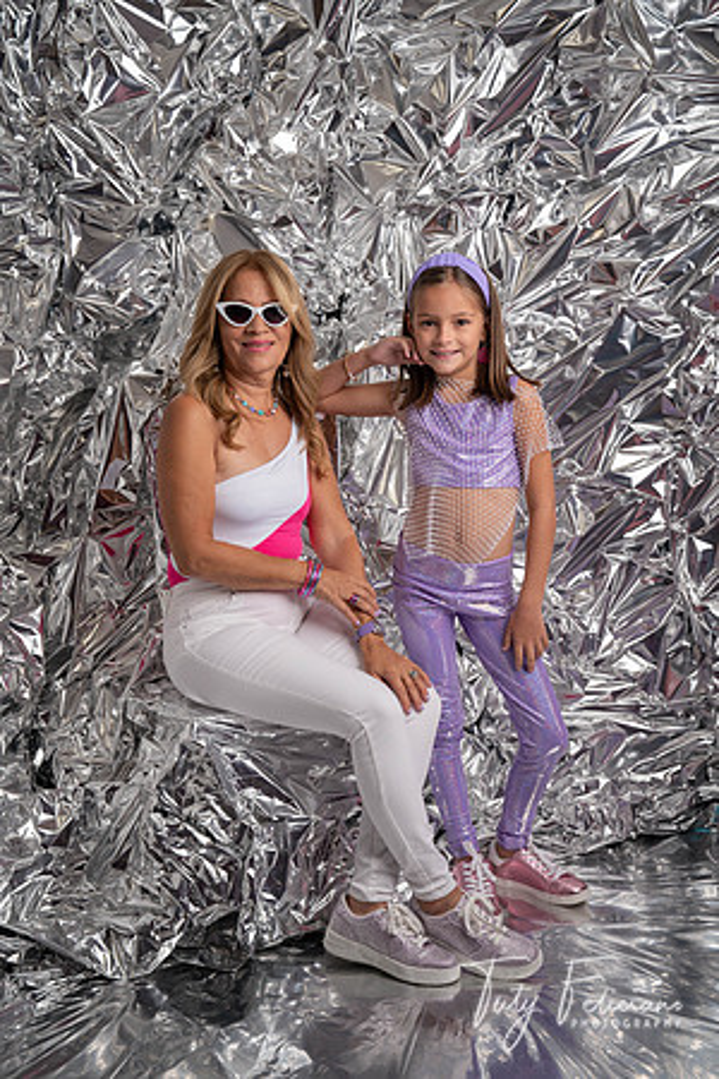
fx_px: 1378
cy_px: 540
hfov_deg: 29.2
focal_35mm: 46
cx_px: 360
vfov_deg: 42.7
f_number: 5.6
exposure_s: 1/200
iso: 160
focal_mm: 46
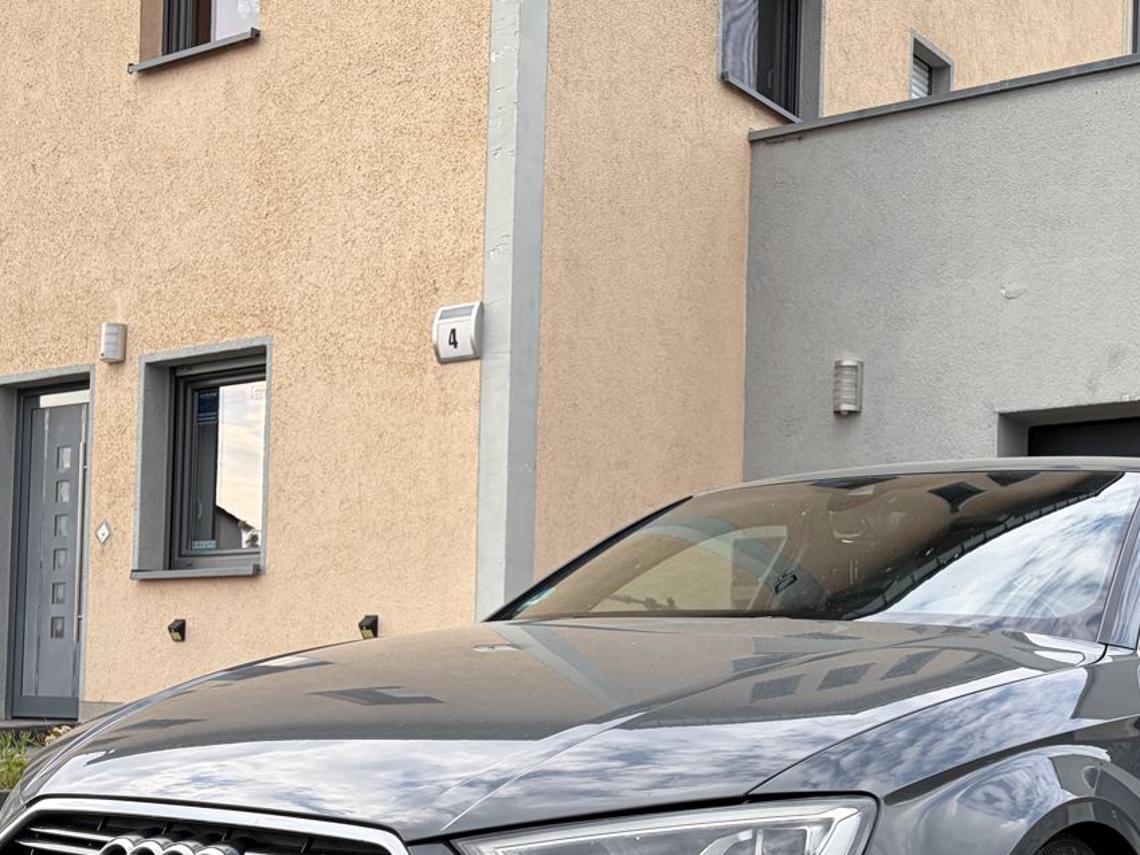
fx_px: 1614
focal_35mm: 49
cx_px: 826
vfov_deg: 29.1
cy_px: 675
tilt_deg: +1.9
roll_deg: -1.0
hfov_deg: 38.1
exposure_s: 1/485
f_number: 1.6
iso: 50
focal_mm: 5.96
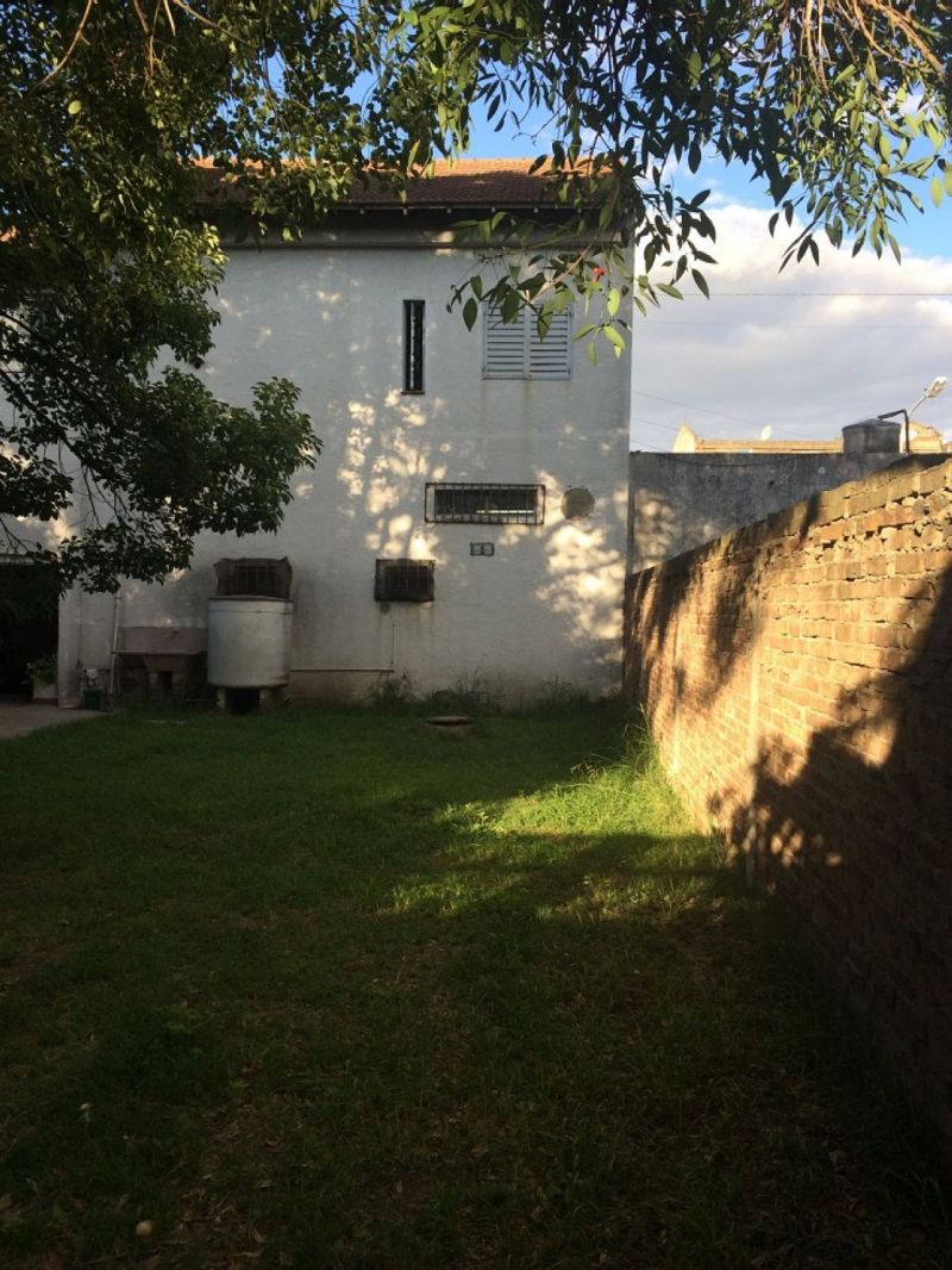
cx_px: 476
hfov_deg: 48.2
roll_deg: +0.1
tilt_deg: -3.3
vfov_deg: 61.6
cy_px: 635
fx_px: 1063
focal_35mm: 29
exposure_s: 1/612
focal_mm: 4.15
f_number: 2.2
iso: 32
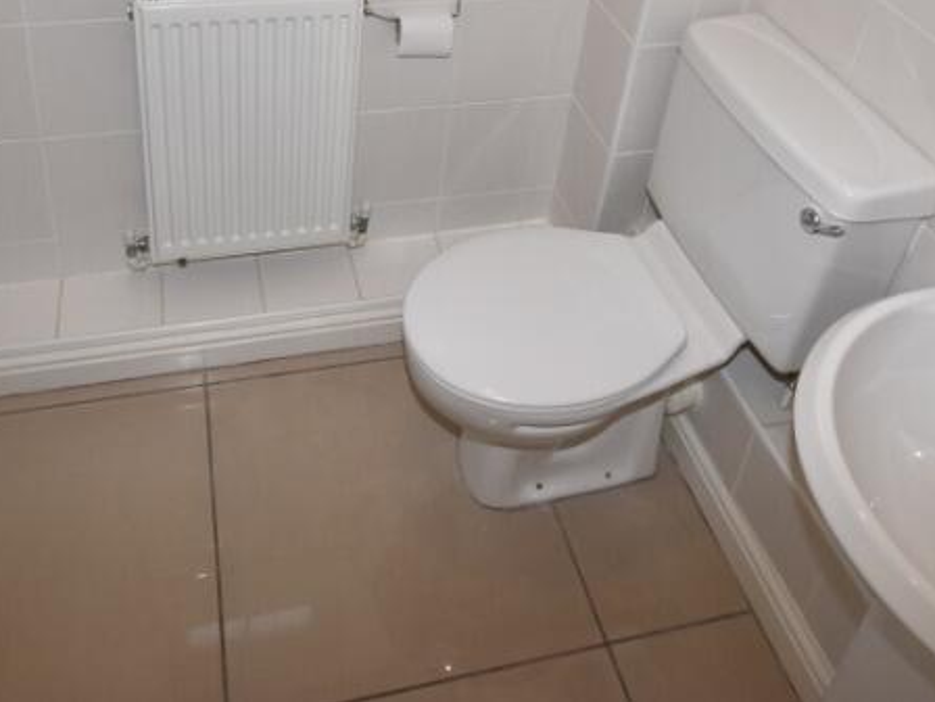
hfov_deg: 55.0
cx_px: 386
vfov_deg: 38.0
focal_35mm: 33
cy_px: -8
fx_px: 891
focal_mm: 10
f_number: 6.3
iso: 640
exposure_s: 1/60
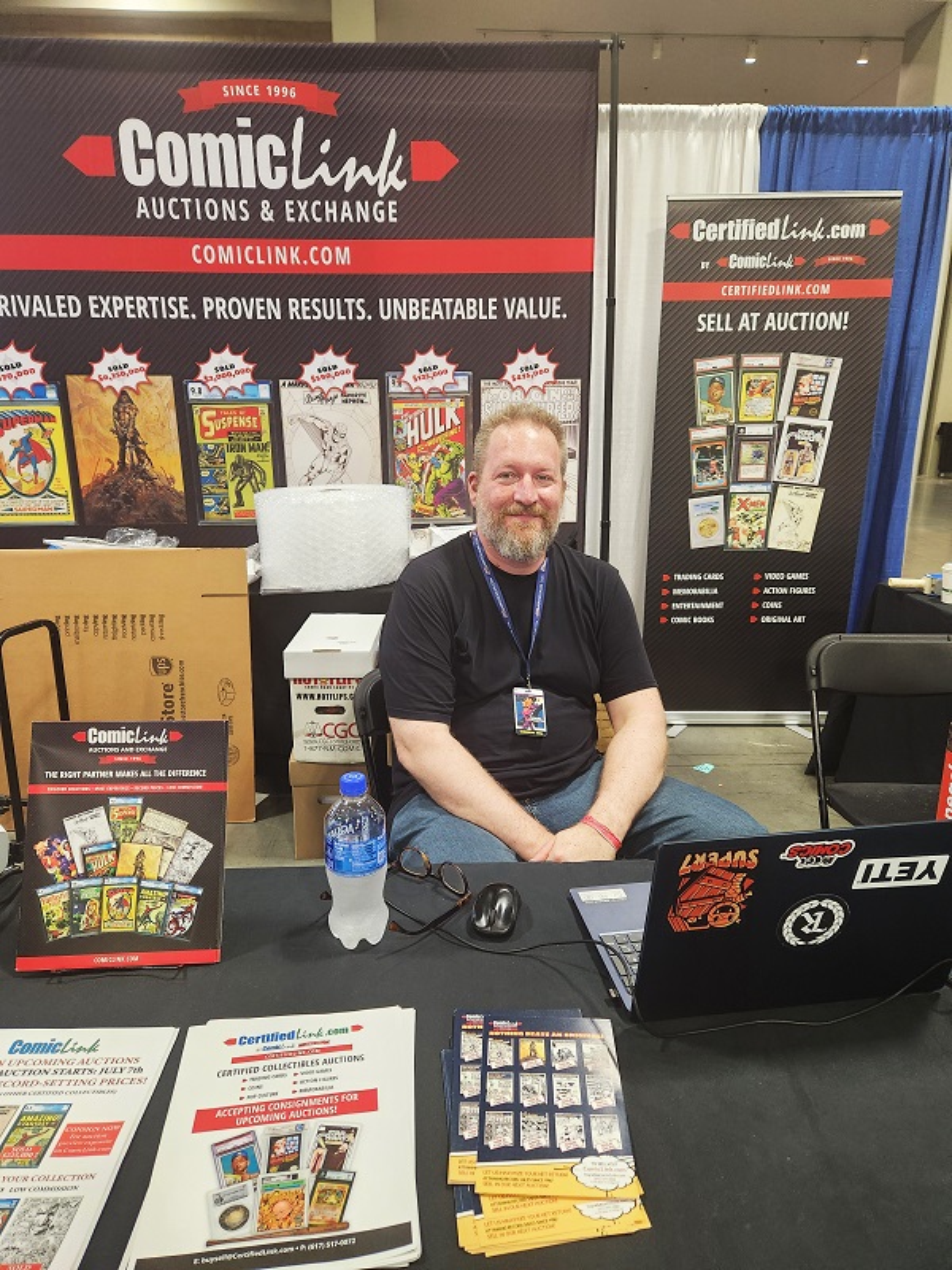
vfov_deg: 73.9
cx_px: 476
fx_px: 843
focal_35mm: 23
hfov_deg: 58.9
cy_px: 635
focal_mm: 5.4
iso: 400
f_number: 1.8
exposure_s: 1/120
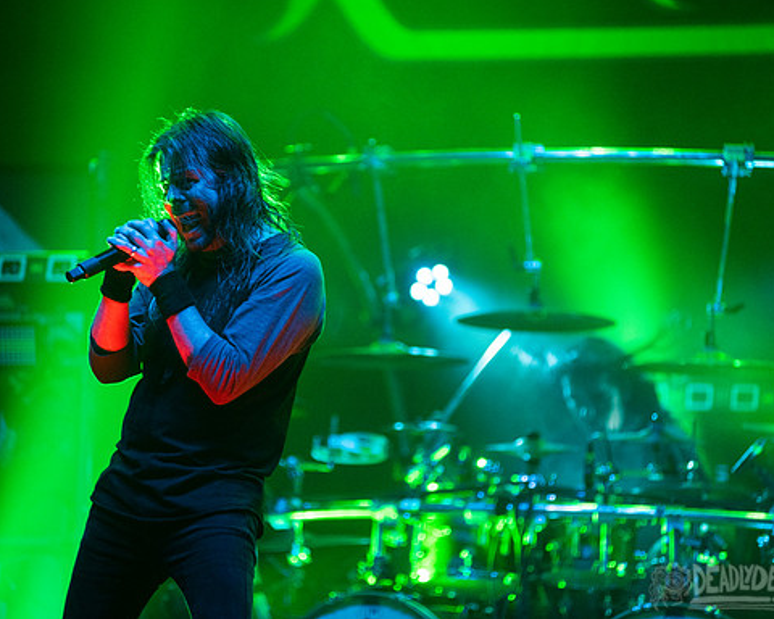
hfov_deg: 8.5
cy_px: 309
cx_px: 372
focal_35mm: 227
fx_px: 5200
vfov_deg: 6.8
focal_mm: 200
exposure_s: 1/400
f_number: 3.2
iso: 2500
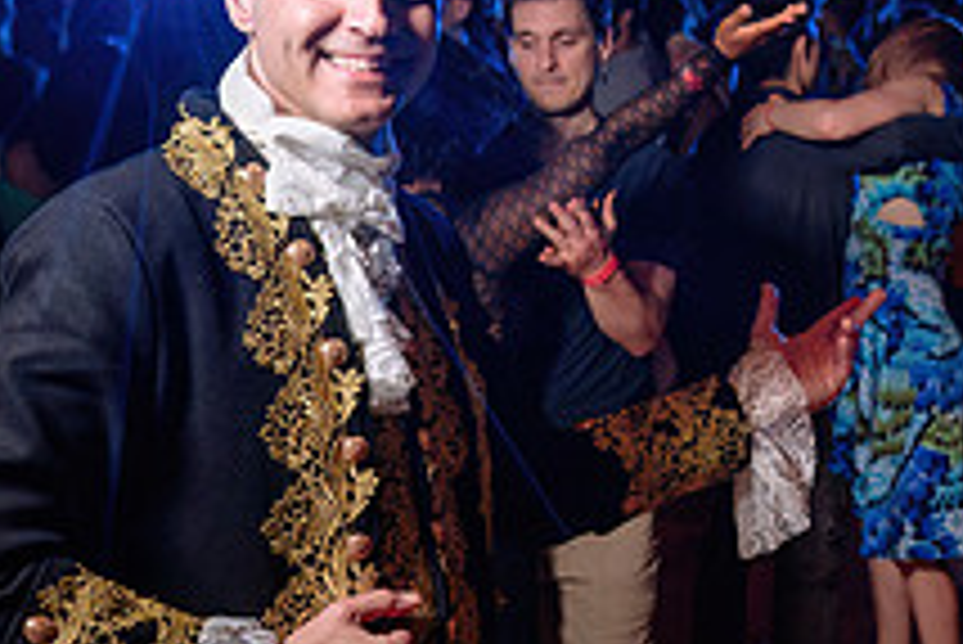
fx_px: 2543
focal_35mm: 95
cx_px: 895
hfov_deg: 20.9
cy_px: 401
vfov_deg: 14.4
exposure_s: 1/50
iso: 800
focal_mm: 30
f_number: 3.5
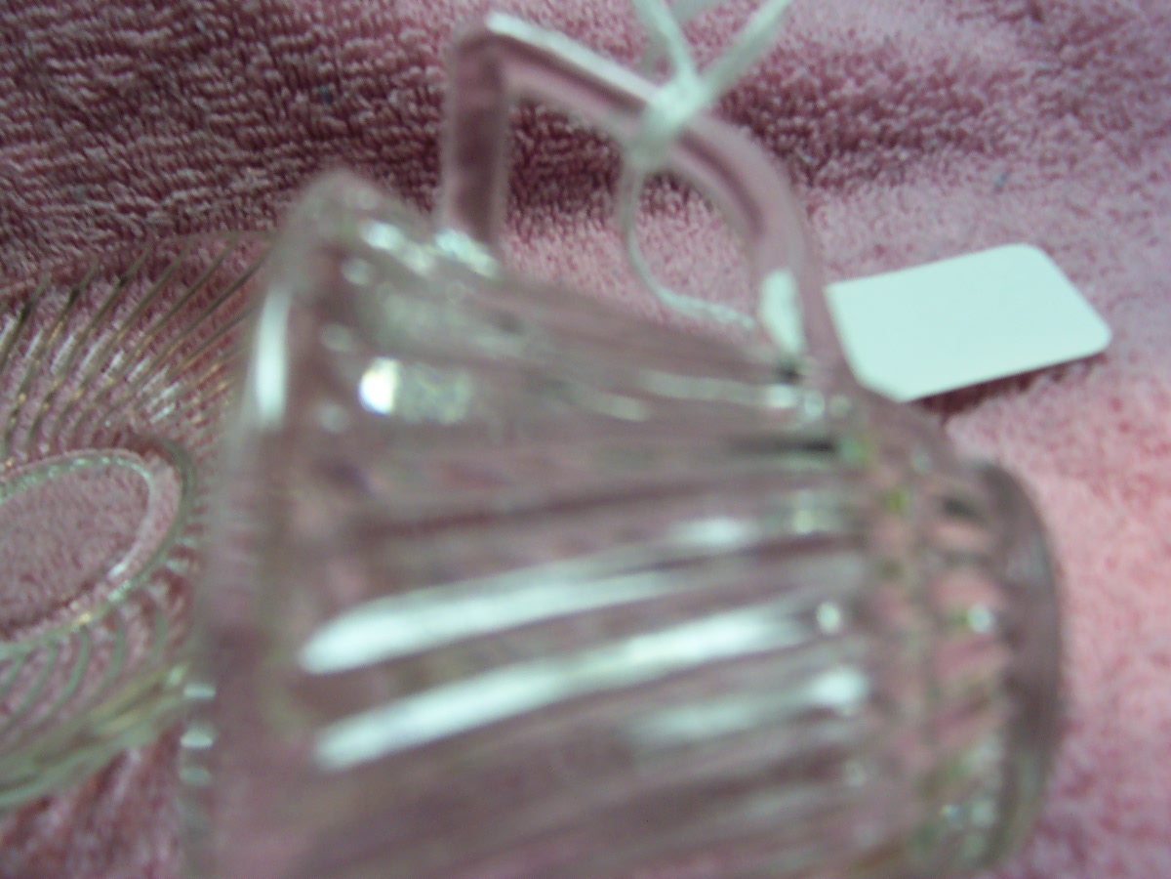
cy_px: 440
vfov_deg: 38.7
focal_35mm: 37
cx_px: 586
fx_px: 1252
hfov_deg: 50.1
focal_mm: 5.6
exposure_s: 1/45
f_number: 2.8
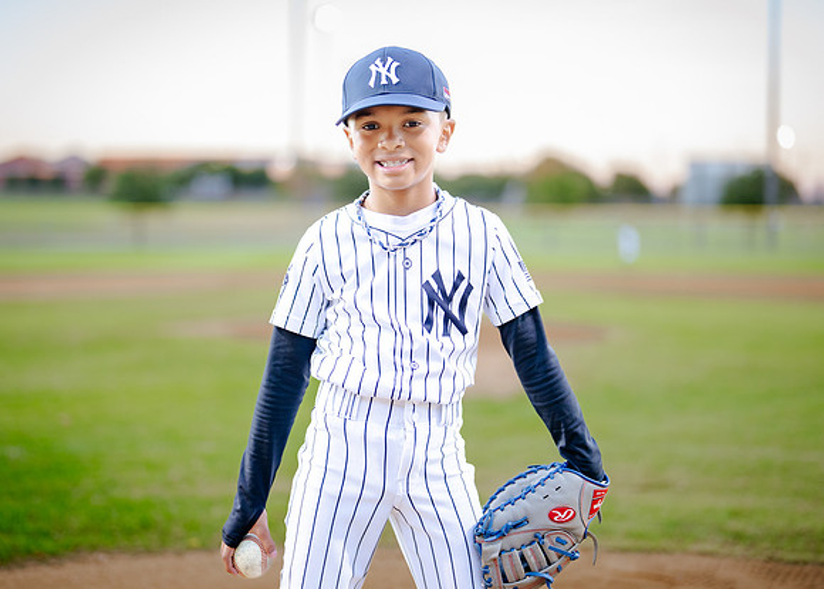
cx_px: 397
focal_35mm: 61
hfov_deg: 32.0
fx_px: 1435
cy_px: 273
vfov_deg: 23.2
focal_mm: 50
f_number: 1.2
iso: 400
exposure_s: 1/500
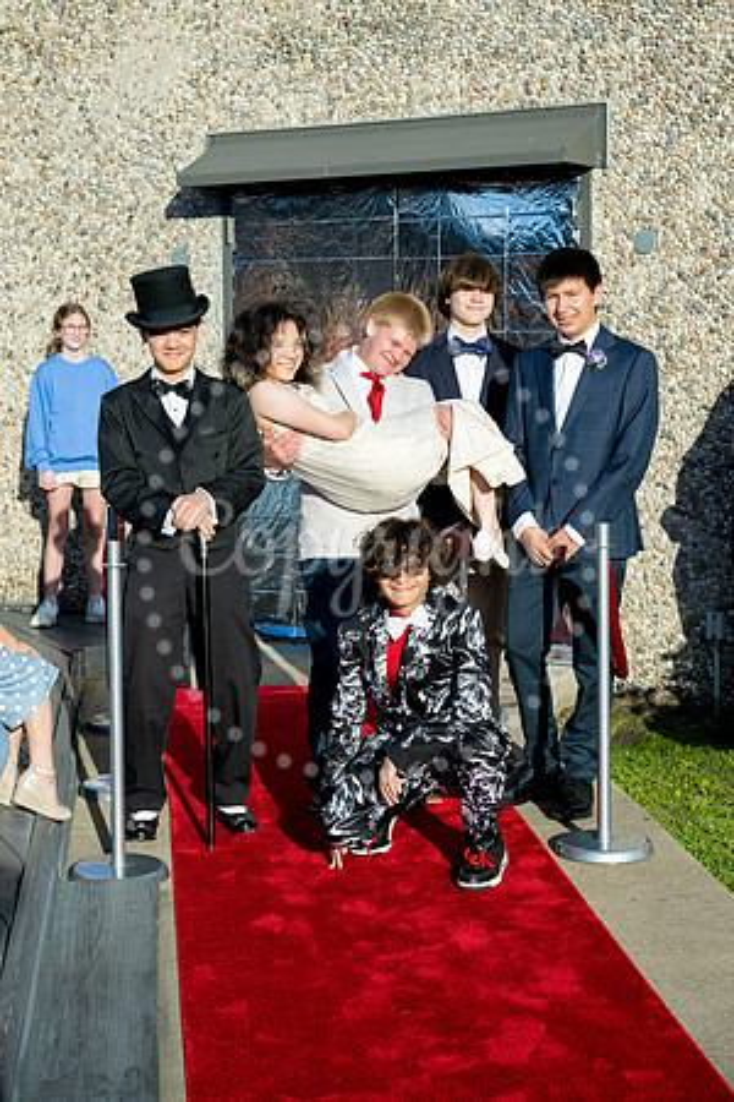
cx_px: 367
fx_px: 1896
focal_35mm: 62
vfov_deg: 32.4
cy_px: 551
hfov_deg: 21.9
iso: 400
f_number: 5.6
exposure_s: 1/3200
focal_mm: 62
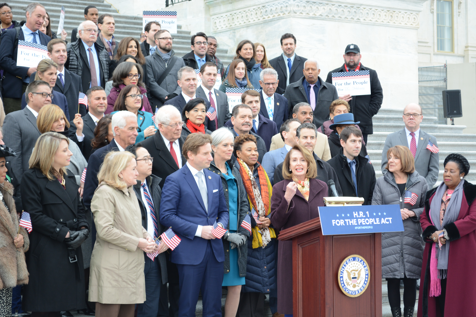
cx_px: 238
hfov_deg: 24.6
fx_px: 1091
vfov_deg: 16.6
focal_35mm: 82
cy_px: 158
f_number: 5.6
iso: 400
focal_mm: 55
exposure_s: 1/100
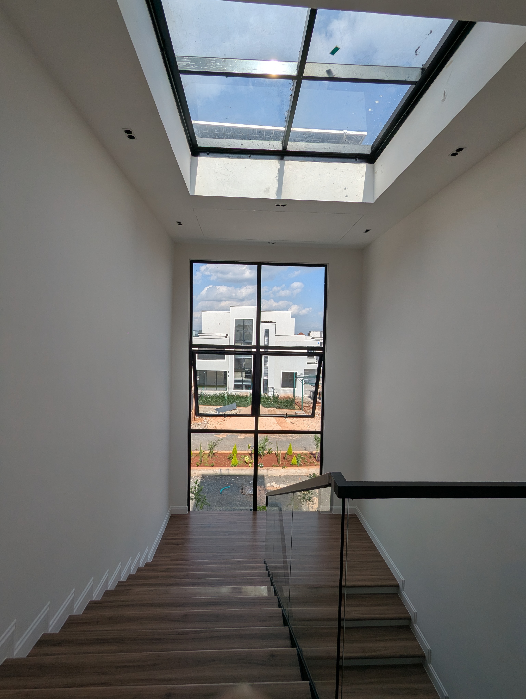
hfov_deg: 78.2
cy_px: 350
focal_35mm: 16
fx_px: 323
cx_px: 263
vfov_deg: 94.4
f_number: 2.2
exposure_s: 1/1368
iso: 49
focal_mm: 2.35
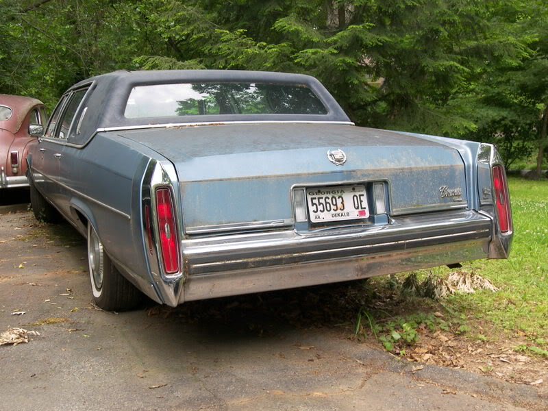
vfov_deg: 35.1
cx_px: 274
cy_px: 206
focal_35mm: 41
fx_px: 649
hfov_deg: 45.8
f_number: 3.2
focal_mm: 8.7
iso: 50
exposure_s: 1/100
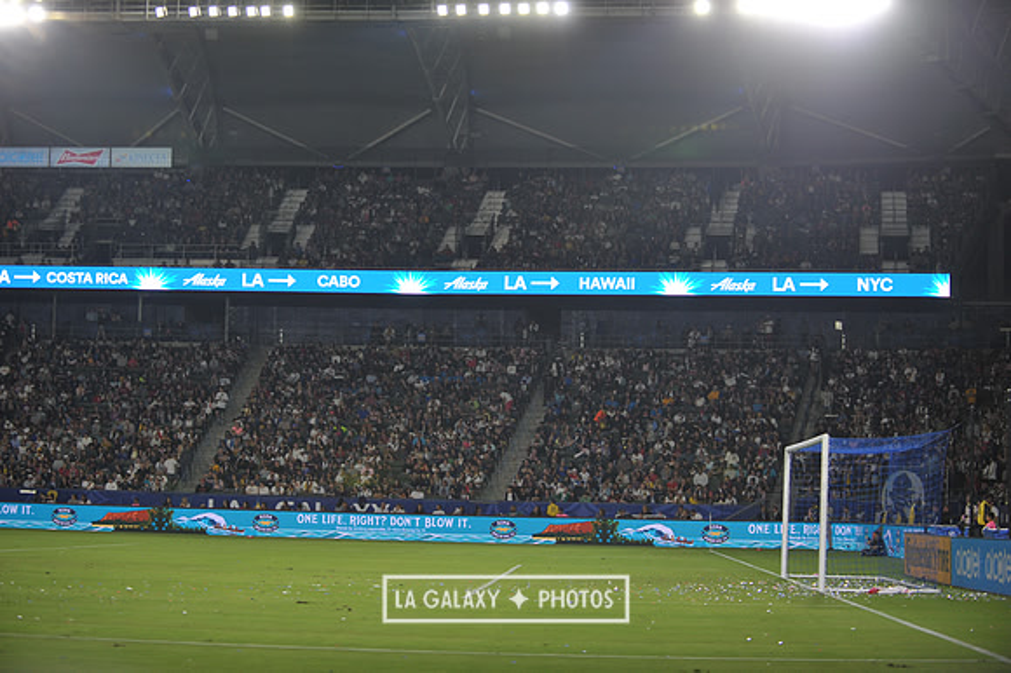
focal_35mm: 78
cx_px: 506
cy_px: 336
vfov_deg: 17.5
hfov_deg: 26.0
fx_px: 2189
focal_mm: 78
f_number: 2.8
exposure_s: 1/1250
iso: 1250
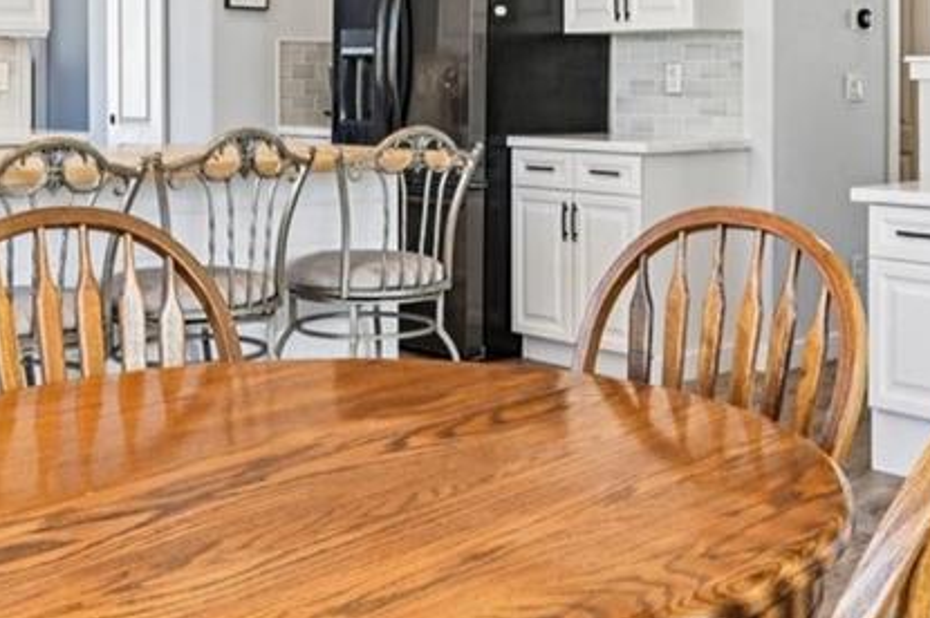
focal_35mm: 54
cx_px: 421
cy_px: 38
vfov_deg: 24.2
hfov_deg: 36.9
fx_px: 1394
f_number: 11
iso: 200
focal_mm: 14
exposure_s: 1/15
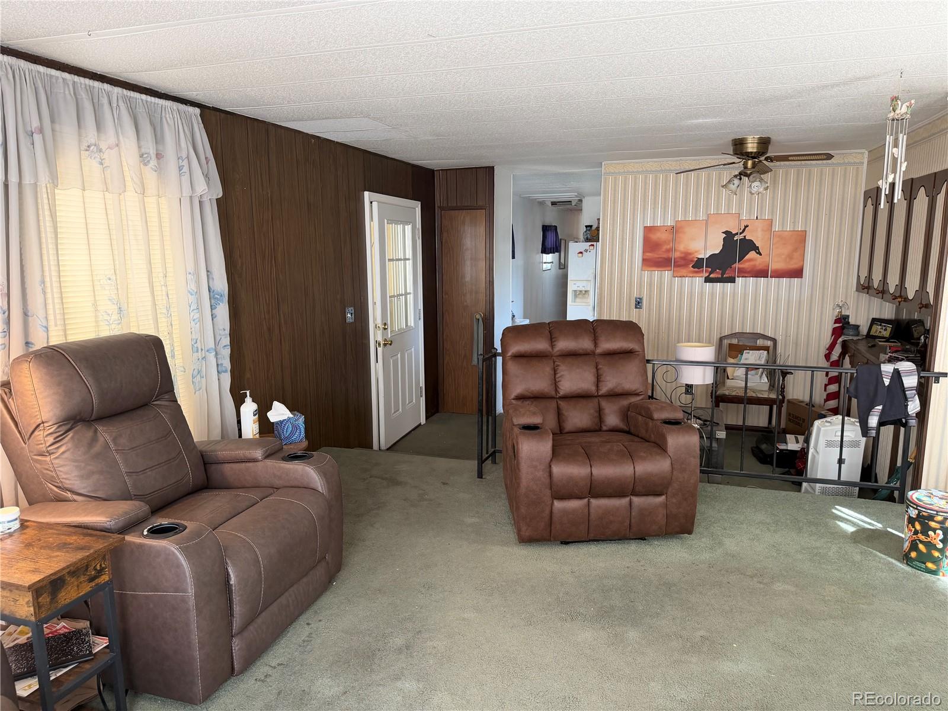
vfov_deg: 56.8
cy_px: 356
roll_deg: +0.5
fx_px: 657
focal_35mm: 24
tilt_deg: -9.0
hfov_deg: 71.6
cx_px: 474
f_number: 1.78
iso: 200
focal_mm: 6.76
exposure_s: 1/81
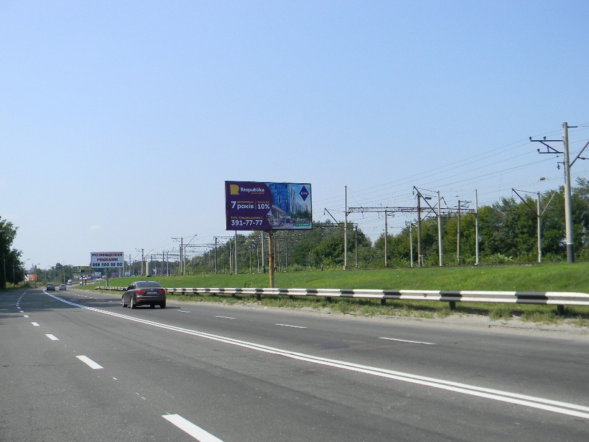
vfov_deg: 36.8
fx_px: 664
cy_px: 238
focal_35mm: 39
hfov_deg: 47.9
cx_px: 289
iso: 80
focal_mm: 6.4
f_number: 7.4
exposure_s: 1/220
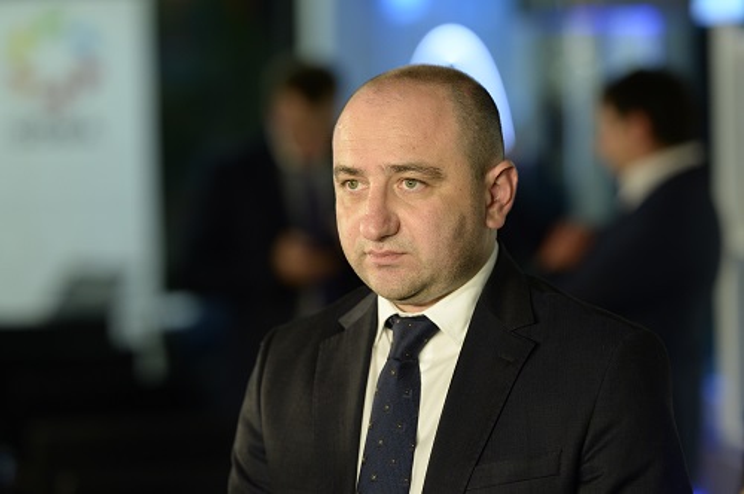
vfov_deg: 10.1
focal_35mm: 135
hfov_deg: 15.2
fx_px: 2786
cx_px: 372
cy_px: 247
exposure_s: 1/250
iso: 1600
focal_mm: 135
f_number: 2.5
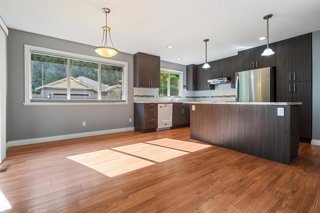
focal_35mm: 15
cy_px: 106
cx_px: 160
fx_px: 133
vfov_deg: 77.3
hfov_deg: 100.4
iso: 320
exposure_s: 1/60
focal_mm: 10
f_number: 10
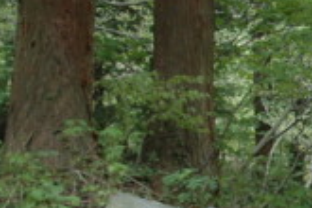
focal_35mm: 120
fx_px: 1040
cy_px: 130
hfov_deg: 14.9
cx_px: 563
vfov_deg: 11.4
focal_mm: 22
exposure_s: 1/100
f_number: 5
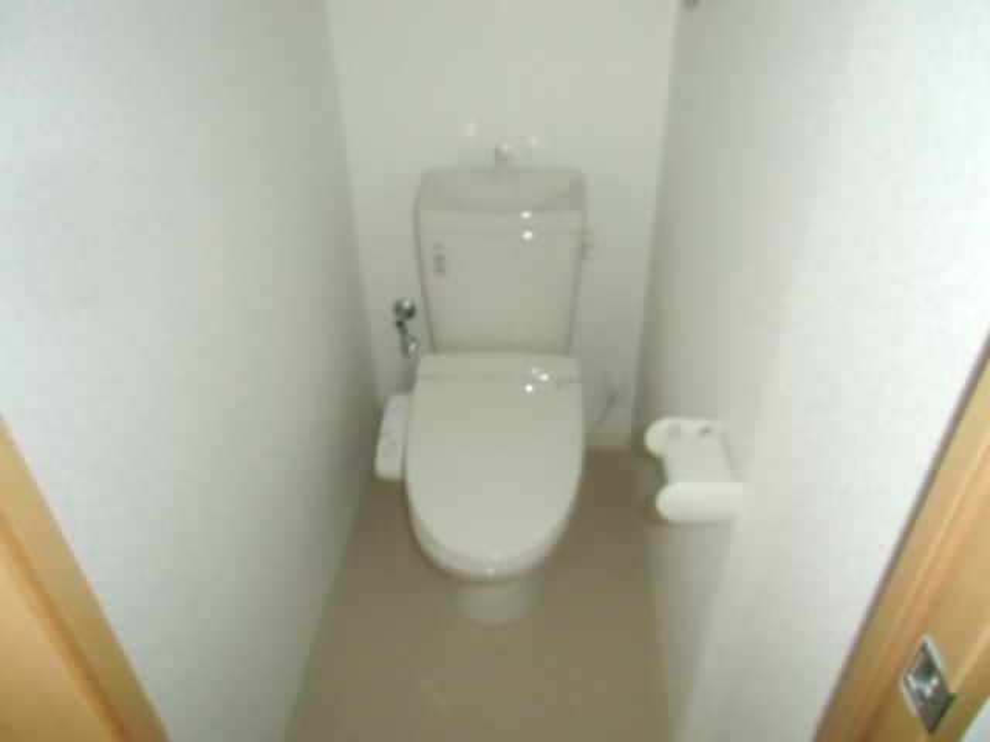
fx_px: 686
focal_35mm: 24
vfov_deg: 56.8
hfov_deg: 71.6
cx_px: 495
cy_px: 371
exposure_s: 1/8
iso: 800
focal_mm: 4.24
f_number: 3
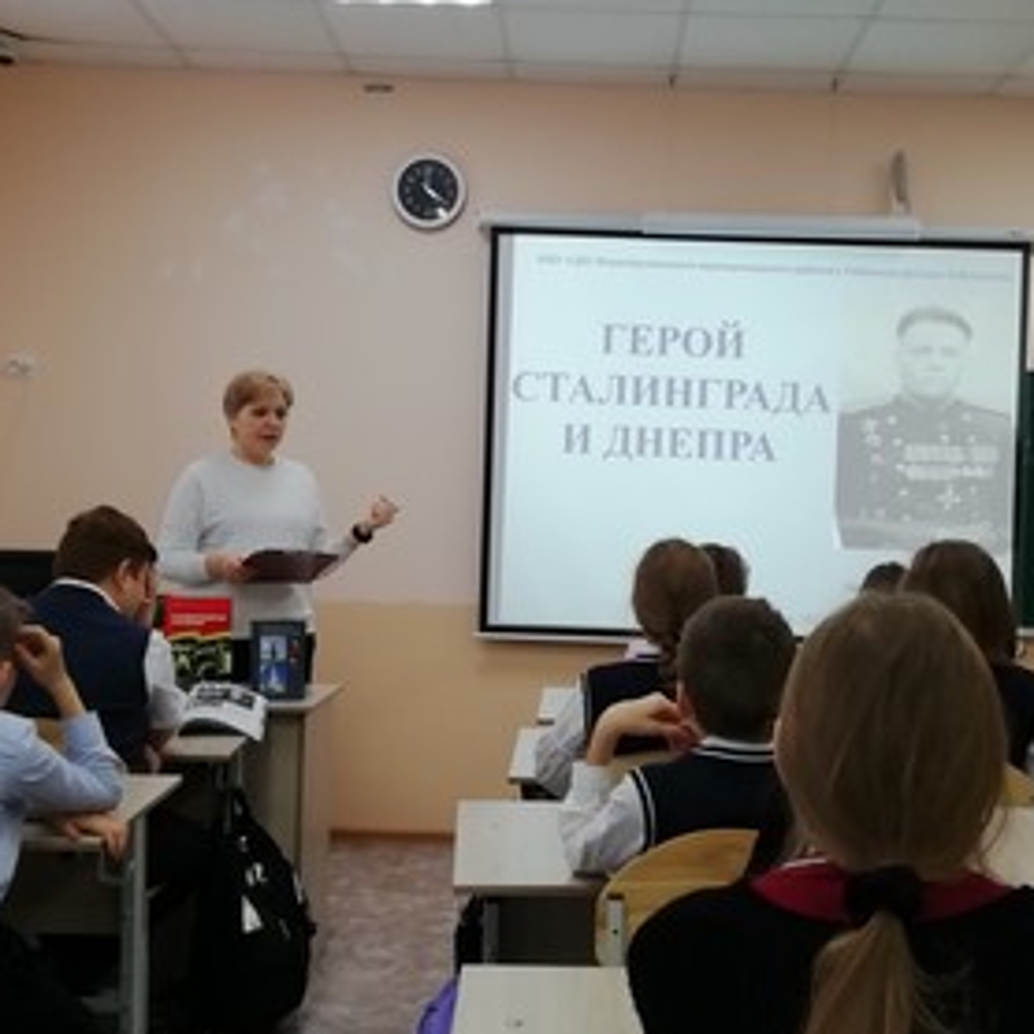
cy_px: 547
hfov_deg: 35.9
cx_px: 617
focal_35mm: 47
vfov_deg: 36.0
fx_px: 1588
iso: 80
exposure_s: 1/60
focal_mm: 3.21
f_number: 2.2
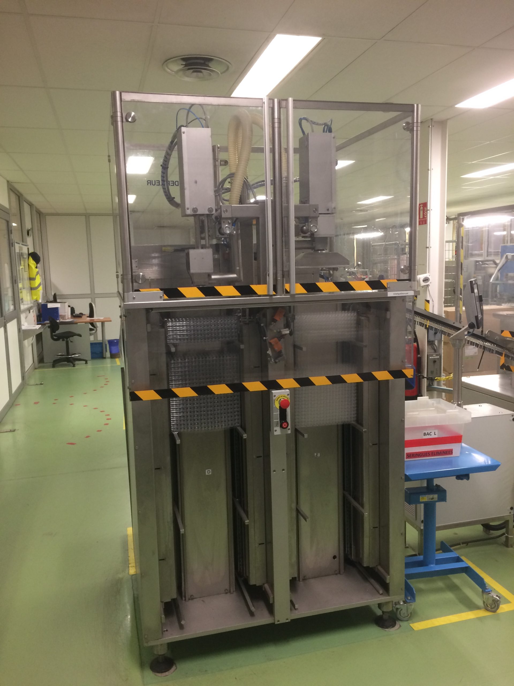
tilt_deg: -11.5
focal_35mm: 29
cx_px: 257
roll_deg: +1.3
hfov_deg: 48.2
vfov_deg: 61.7
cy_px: 343
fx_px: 574
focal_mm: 4.15
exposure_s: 1/33
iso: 160
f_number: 2.2
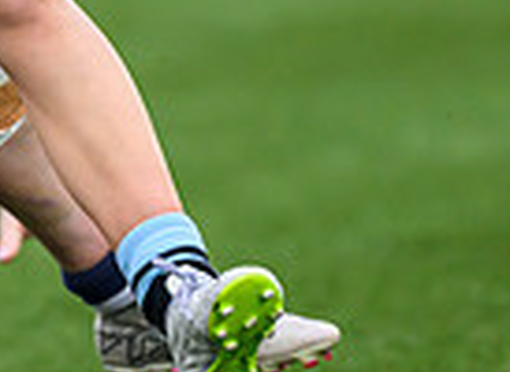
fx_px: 30556
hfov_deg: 1.0
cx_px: -608
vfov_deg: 0.7
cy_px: -179
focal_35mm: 2094
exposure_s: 1/1600
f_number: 3.2
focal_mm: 400
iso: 1600
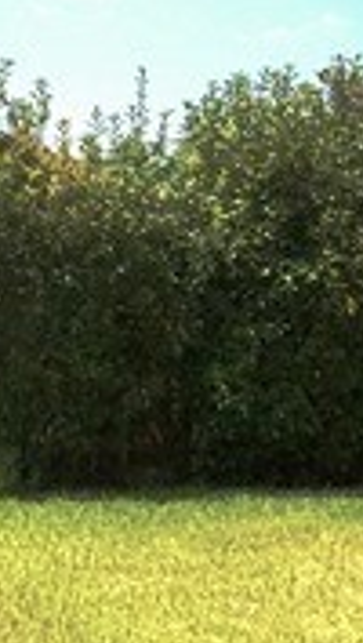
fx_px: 1552
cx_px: -309
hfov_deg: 12.2
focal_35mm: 91
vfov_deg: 22.7
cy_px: 592
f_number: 3.3
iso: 80
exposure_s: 1/400
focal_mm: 5.9
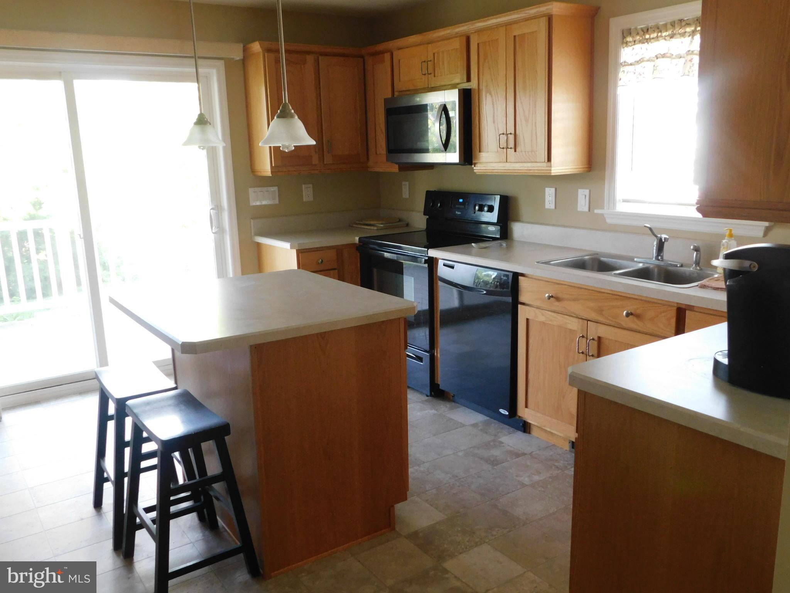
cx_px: 395
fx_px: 685
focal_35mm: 30
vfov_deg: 46.8
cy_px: 296
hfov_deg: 60.0
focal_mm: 5.3
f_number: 3.2
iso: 320
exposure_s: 1/30
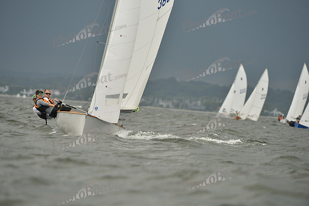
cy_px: 103
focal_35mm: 400
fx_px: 3434
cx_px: 154
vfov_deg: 3.4
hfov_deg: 5.2
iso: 320
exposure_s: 1/800
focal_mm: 400
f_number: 7.1
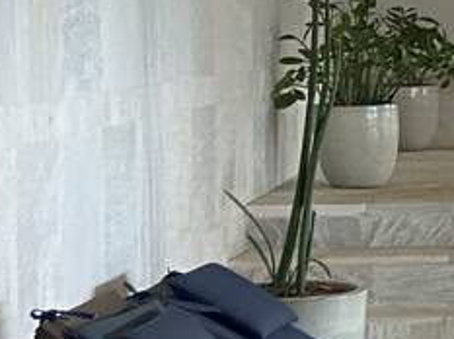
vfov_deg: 9.2
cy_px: 171
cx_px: 906
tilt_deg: -3.4
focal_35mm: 161
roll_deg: +0.4
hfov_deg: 11.2
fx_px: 2108
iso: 160
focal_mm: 4.25
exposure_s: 1/60
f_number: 1.8
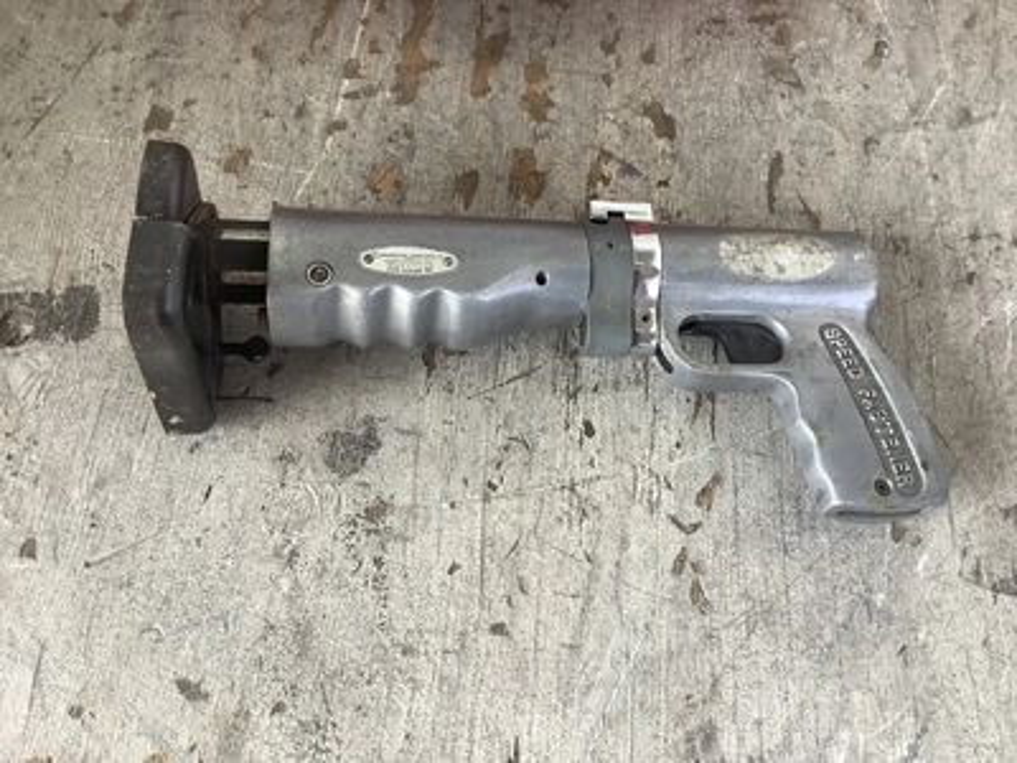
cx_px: 508
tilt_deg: -65.1
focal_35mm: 31
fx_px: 911
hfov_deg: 58.4
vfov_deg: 45.4
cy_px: 382
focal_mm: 3.3
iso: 32
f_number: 2.4
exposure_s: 1/120
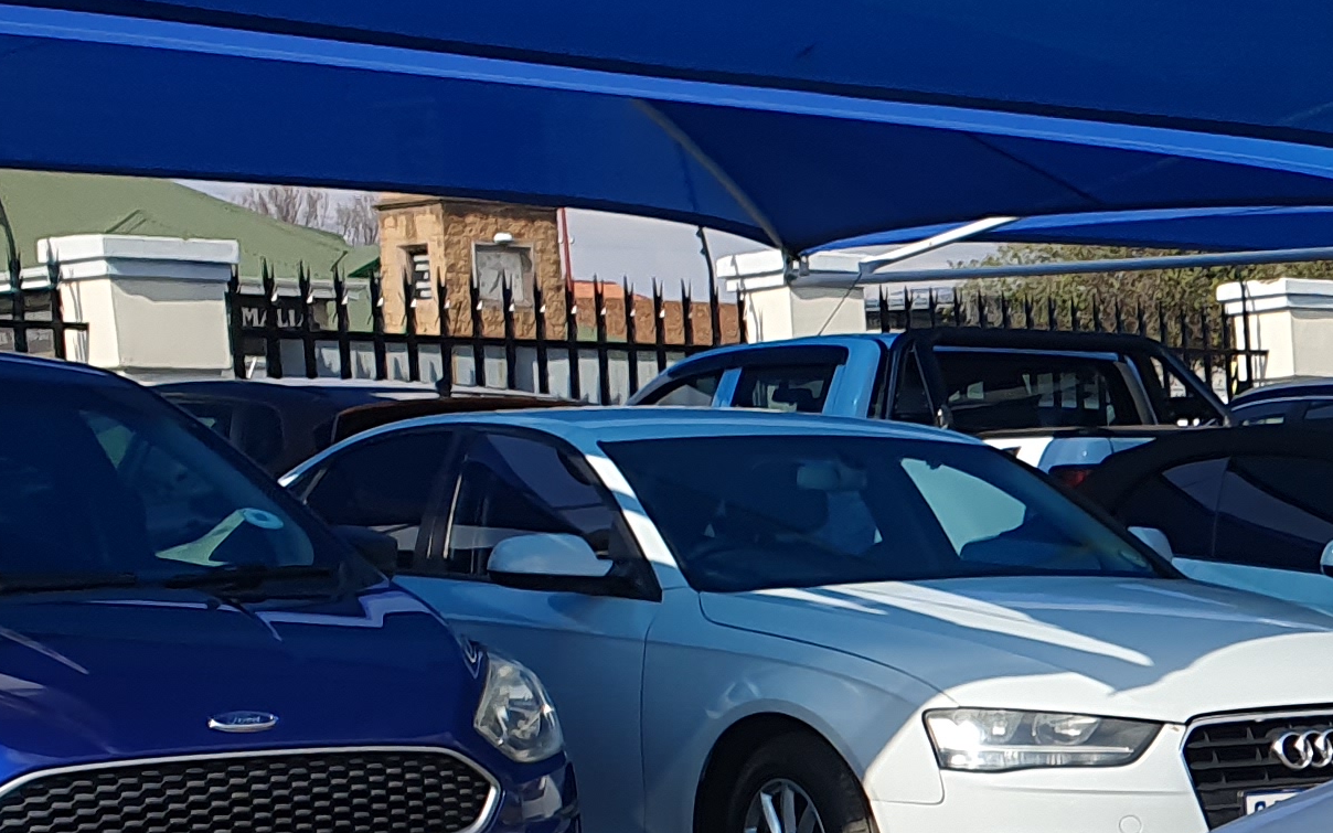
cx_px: 2156
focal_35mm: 92
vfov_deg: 13.9
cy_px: 887
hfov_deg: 19.0
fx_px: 3342
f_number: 2.4
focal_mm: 4.32
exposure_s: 1/1844
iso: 50
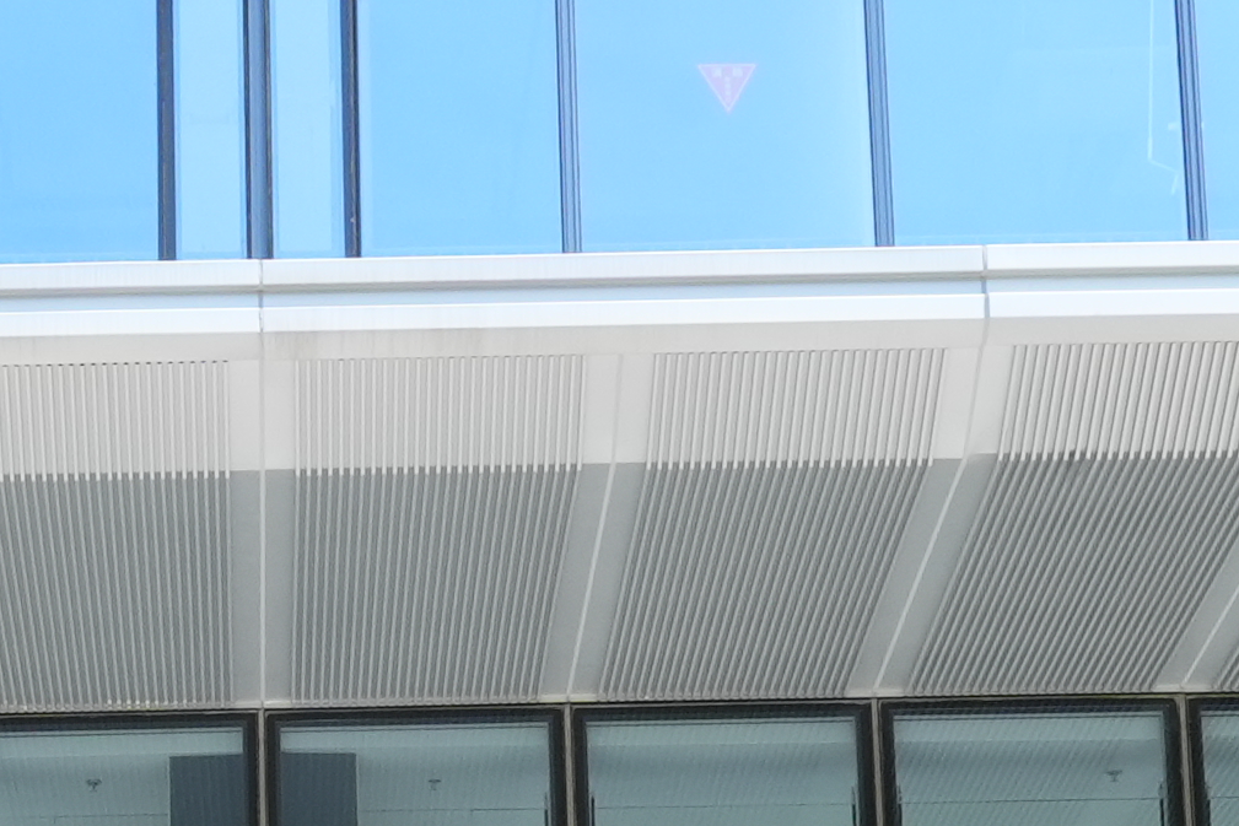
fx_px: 4715
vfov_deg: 9.7
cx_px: 120
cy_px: 1227
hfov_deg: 14.8
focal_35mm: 137
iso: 500
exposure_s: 1/80
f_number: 14
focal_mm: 20
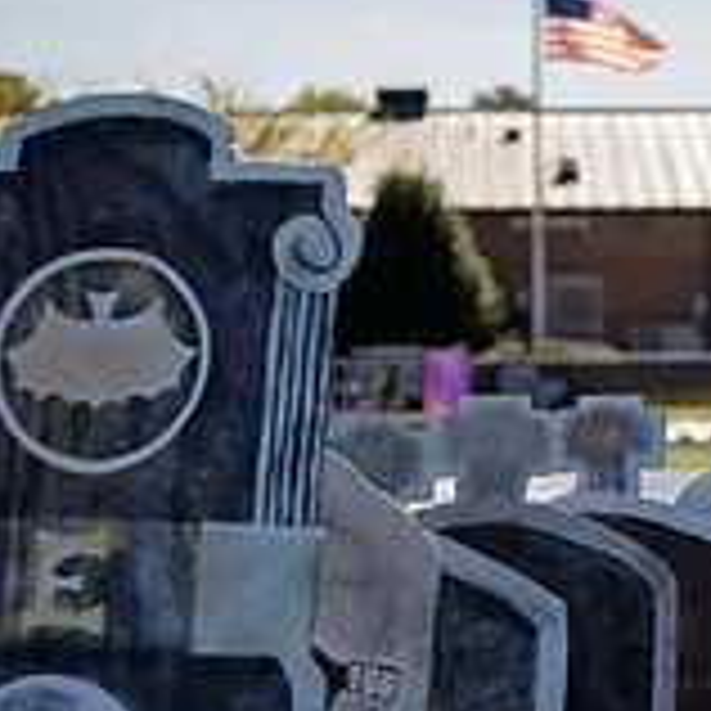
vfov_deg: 10.3
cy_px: 621
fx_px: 3927
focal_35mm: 169
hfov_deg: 10.3
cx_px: 664
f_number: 2.8
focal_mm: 70
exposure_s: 1/1000
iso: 100
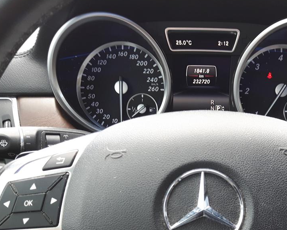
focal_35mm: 54
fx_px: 459
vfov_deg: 27.5
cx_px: 188
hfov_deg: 34.5
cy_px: 187
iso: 40
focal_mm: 3.7
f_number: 1.9
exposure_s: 1/33
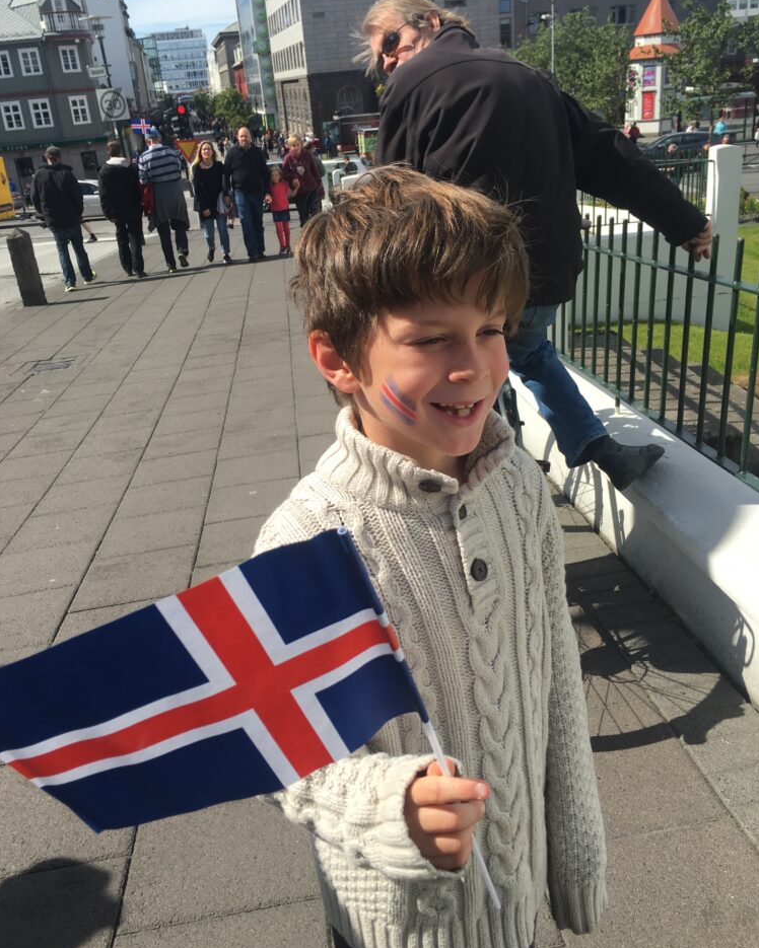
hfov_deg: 47.1
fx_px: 870
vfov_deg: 57.1
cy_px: 442
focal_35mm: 31
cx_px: 371
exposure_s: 1/1221
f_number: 2.2
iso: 25
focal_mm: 4.15
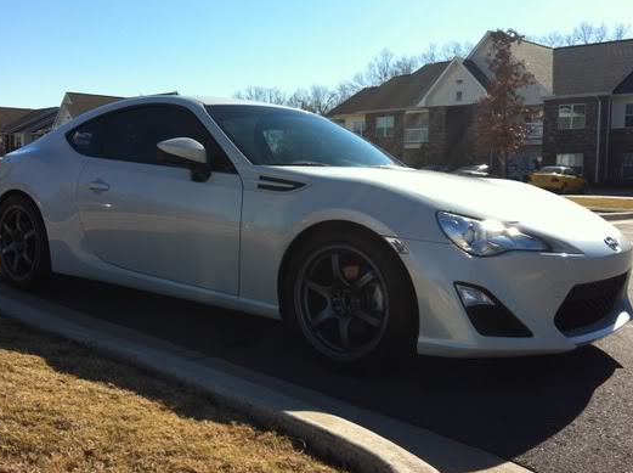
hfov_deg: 43.9
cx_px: 293
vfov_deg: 33.5
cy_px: 240
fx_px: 785
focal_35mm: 43
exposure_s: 1/1077
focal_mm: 3.9
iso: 80
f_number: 2.8
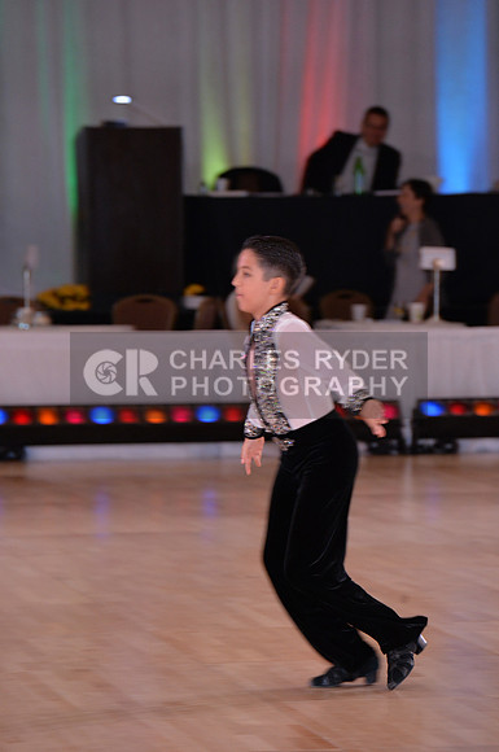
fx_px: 4170
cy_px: 376
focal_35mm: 200
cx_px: 250
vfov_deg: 10.3
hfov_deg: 6.8
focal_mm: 200
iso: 2000
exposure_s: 1/250
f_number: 5.6
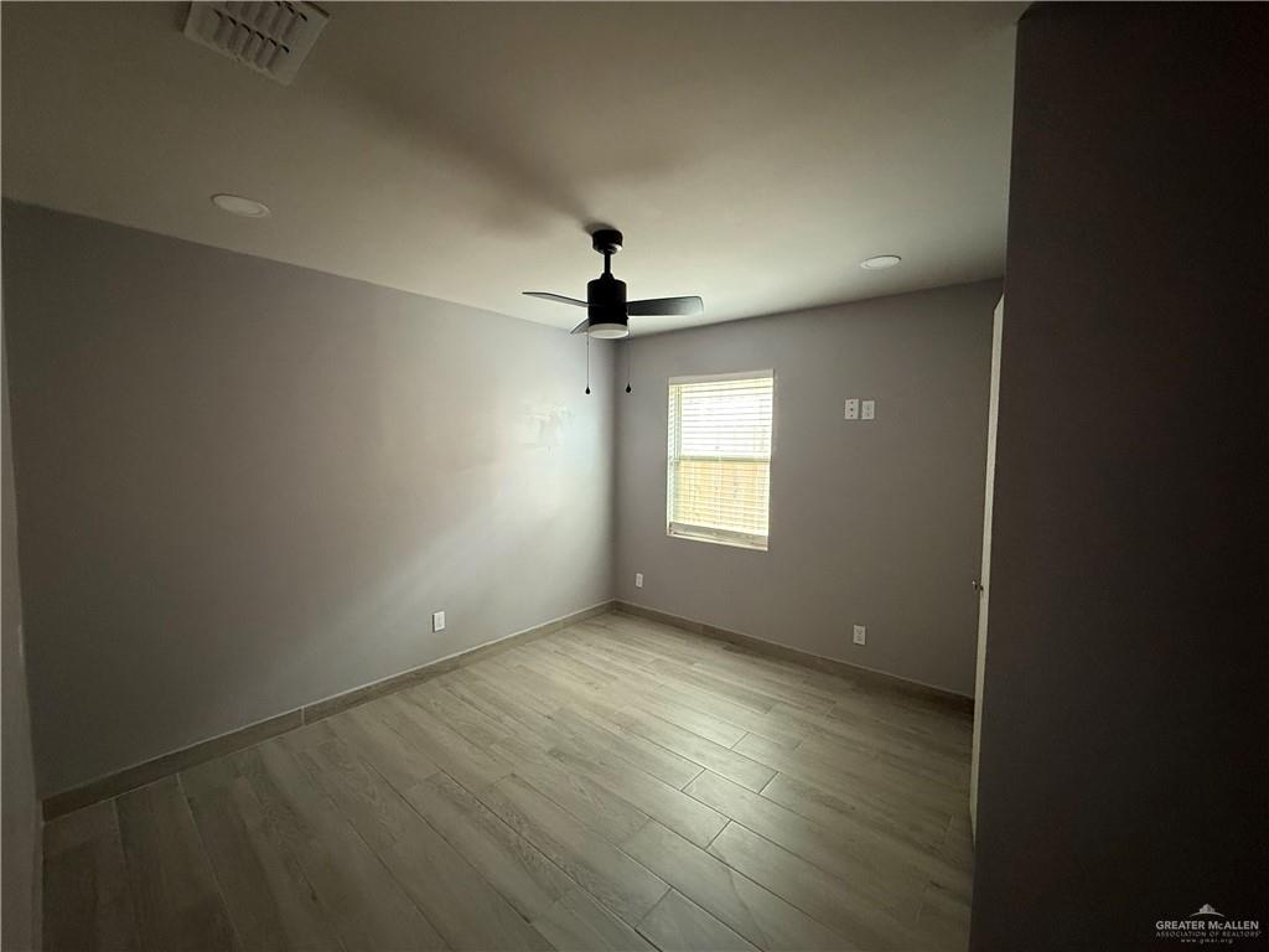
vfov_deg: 85.7
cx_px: 634
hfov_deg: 102.1
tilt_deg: -2.1
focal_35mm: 14
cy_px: 476
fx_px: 513
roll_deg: -0.5
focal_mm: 2.22
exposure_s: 1/60
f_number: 2.2
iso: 640
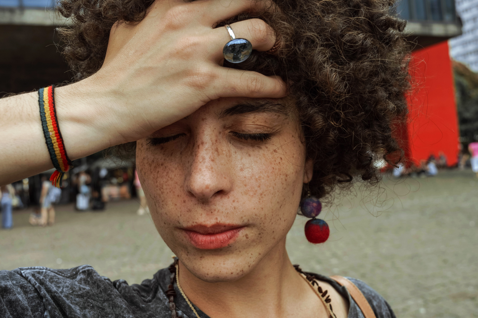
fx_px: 537
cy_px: 159
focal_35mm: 40
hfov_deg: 48.0
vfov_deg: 33.0
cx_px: 239
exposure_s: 1/160
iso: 100
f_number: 6.3
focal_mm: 27
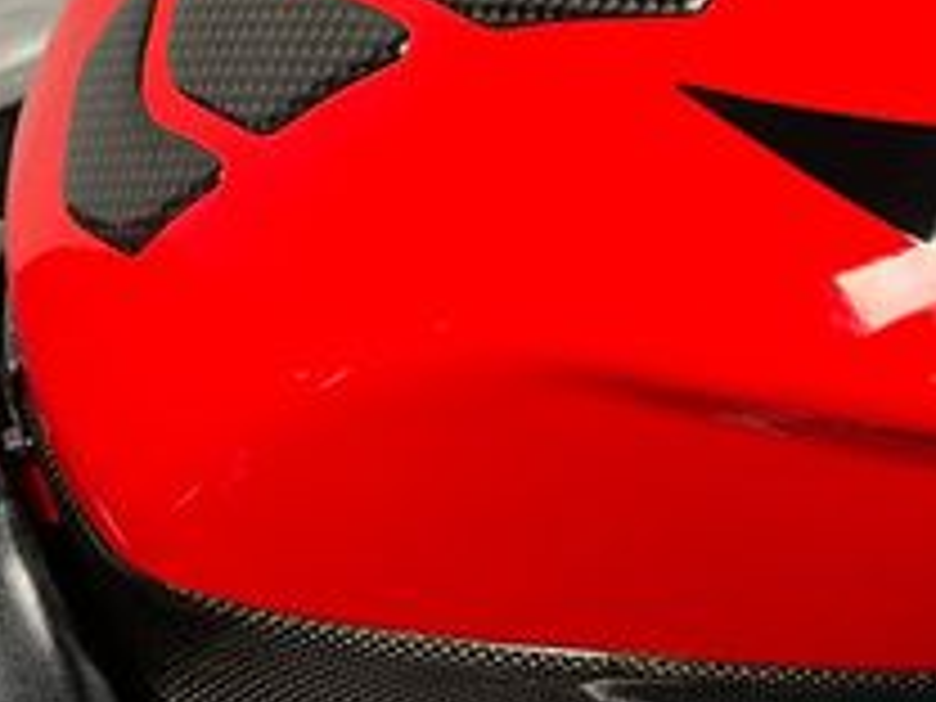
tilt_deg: -54.6
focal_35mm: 80
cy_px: -202
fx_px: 2163
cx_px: 1210
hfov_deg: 22.0
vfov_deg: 17.3
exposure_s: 1/50
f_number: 1.6
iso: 125
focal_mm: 5.1
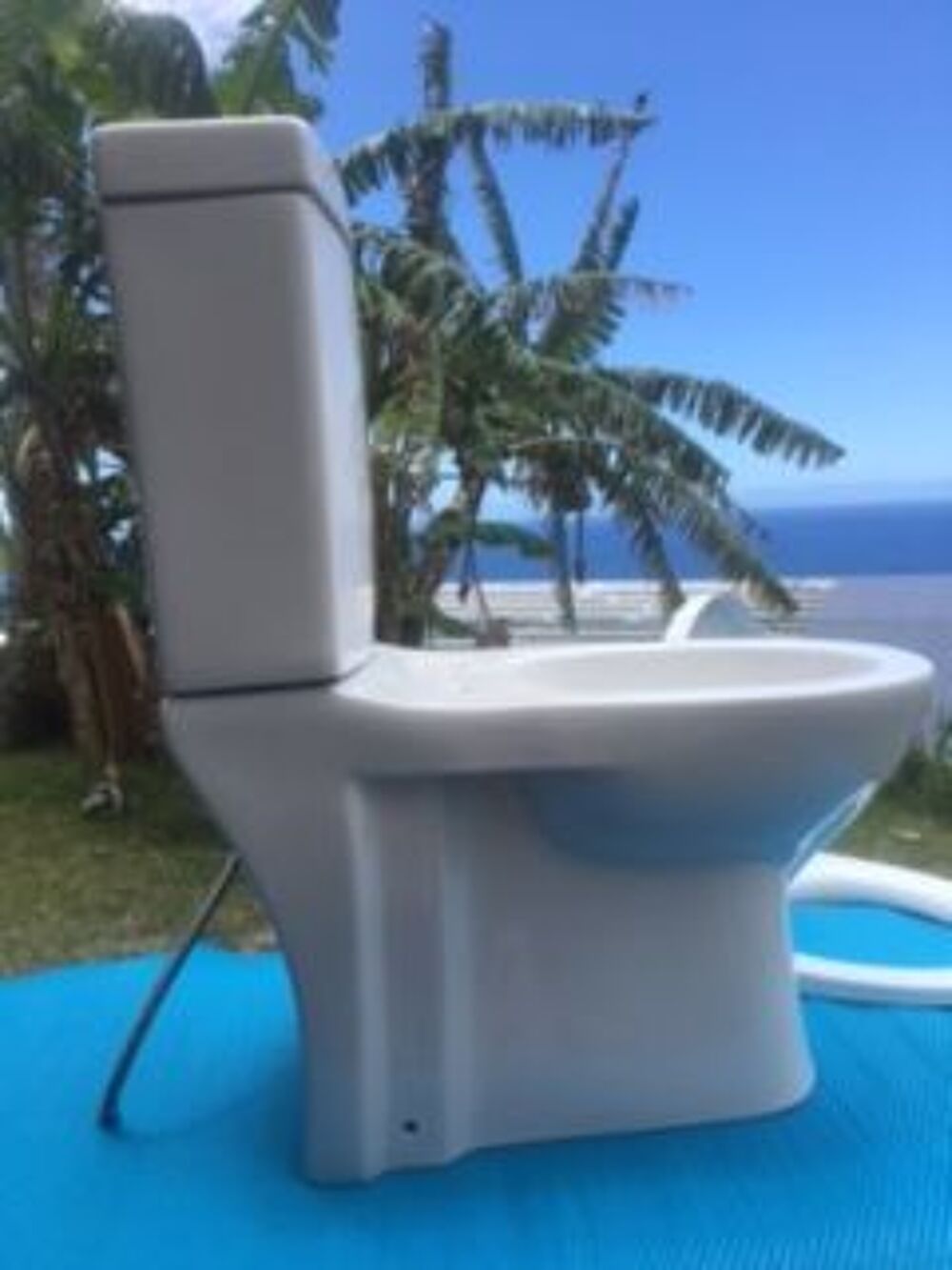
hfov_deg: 48.2
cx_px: 476
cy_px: 635
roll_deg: +0.9
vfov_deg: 61.7
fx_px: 1063
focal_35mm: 29
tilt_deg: -7.1
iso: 25
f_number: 2.2
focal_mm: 4.15
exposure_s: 1/1538
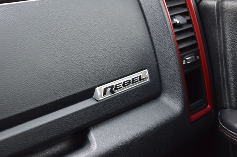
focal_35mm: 82
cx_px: 118
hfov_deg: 24.6
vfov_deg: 16.5
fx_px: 543
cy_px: 78
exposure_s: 1/15
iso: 560
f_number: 6.3
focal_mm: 55
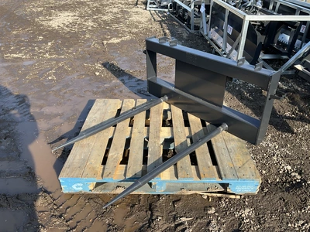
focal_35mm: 29
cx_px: 155
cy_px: 116
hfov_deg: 61.7
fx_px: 260
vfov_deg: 48.2
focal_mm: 3
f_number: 1.8
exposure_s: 1/635
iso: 25
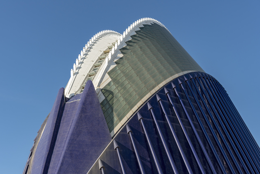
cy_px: 87
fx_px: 376
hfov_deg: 38.2
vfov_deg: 26.0
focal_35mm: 52
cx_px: 130
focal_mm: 52
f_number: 8
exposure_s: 1/640
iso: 250
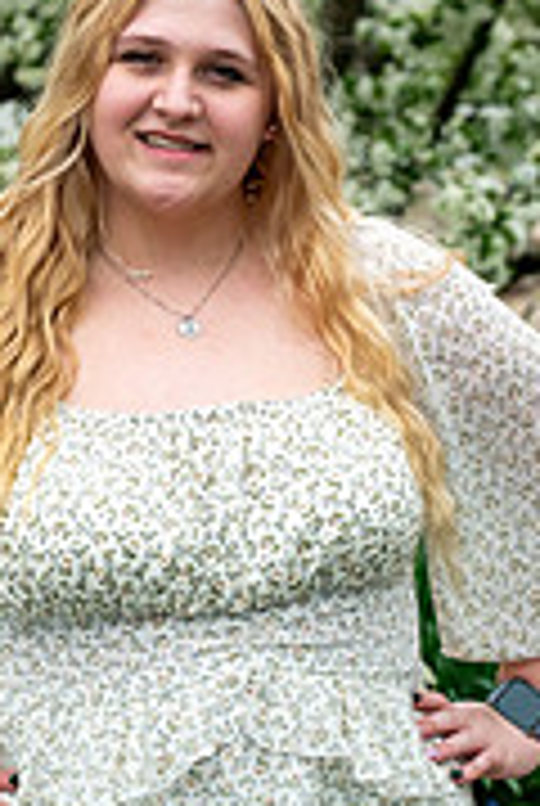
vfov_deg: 7.3
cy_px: 585
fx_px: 6298
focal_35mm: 281
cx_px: 220
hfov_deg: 4.9
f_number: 5.6
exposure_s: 1/250
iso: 250
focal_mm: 74.4
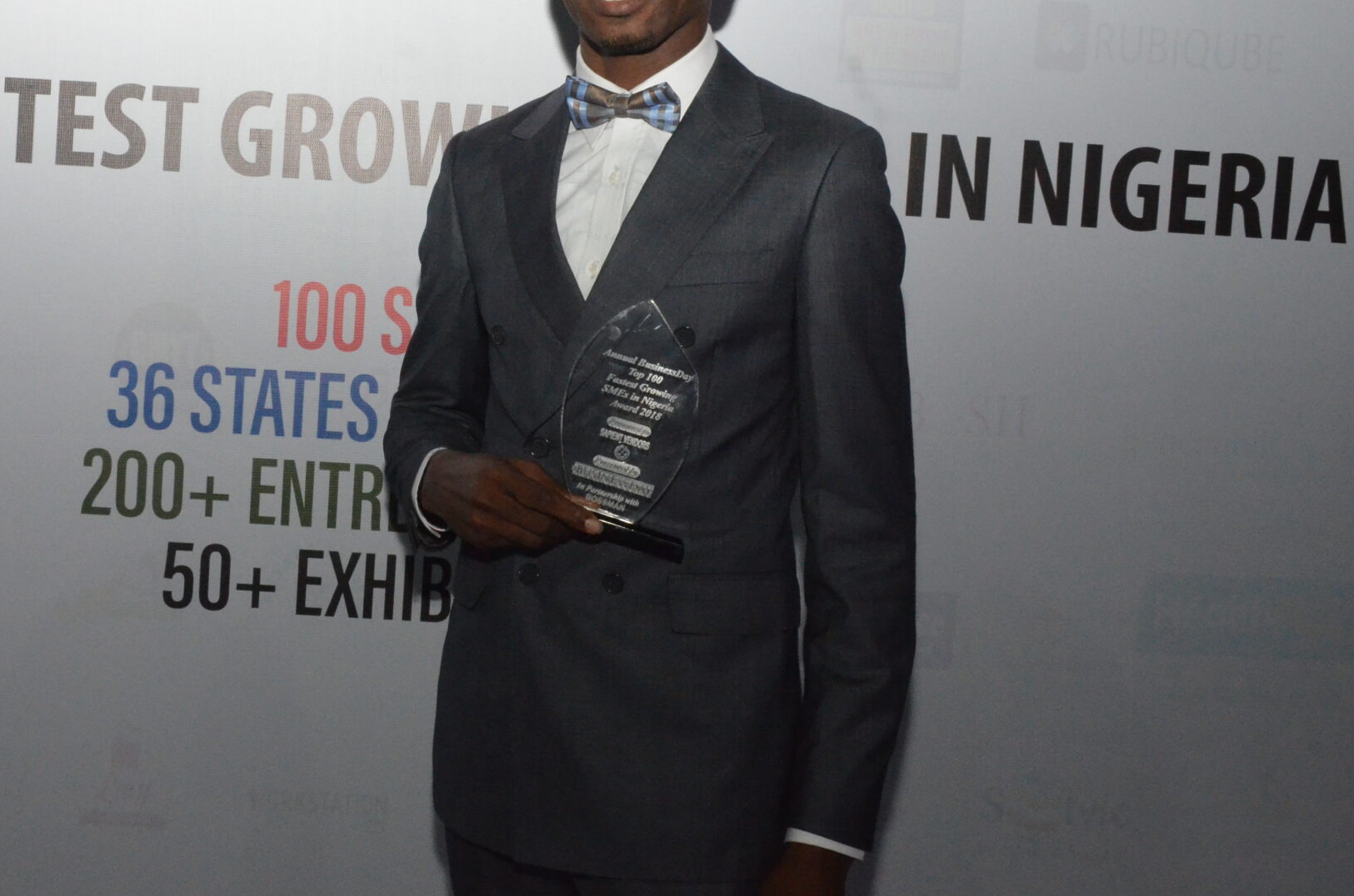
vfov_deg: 25.8
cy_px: 334
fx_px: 1952
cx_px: 366
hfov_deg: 37.5
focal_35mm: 52
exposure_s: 1/160
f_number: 16
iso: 3200
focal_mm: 22
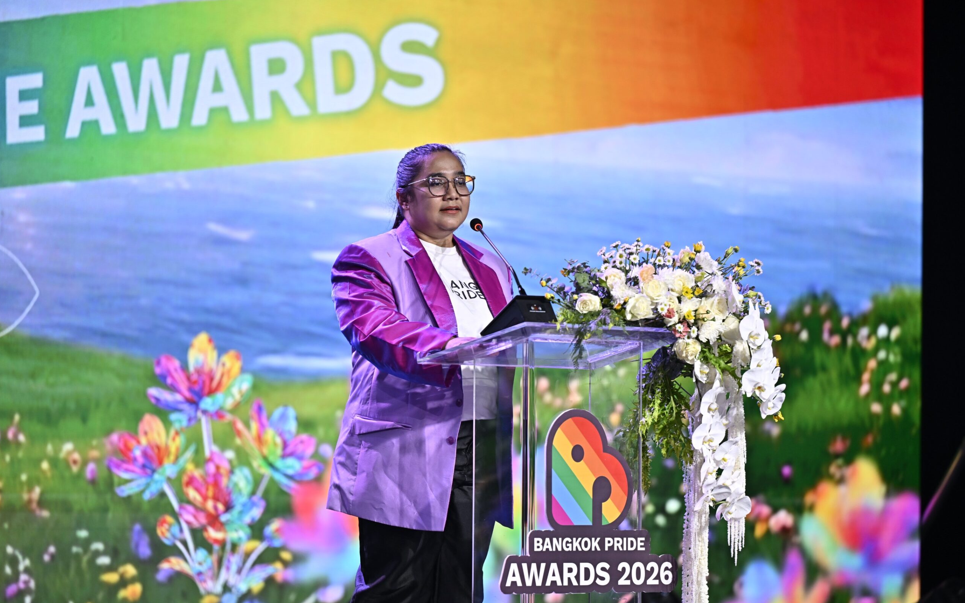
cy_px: 316
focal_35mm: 179
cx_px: 482
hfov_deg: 11.7
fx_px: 4708
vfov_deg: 7.3
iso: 500
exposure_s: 1/200
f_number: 2.8
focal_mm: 175
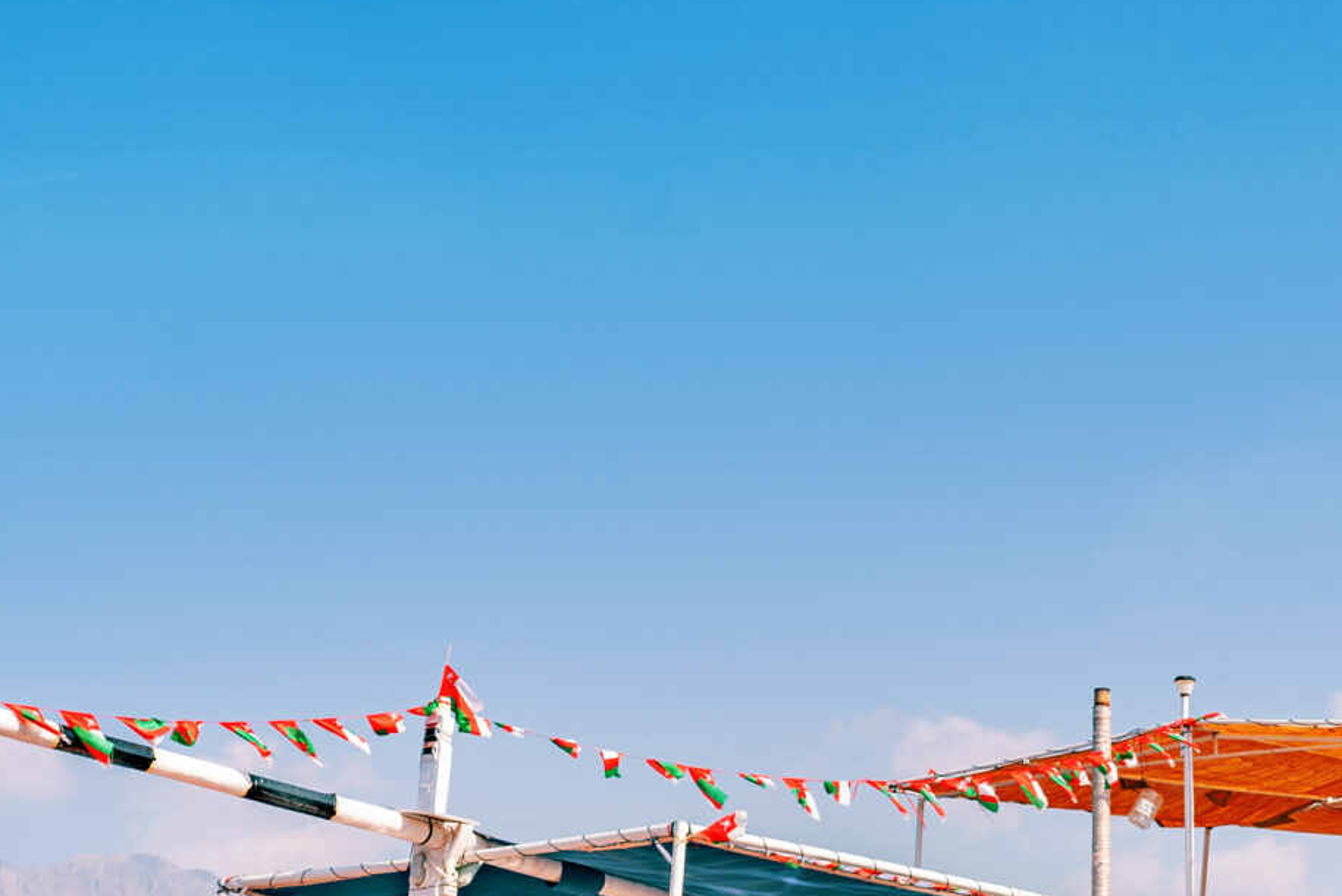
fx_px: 3654
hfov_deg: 20.7
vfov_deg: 13.7
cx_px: 888
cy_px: 1000
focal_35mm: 98
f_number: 5
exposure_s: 1/320
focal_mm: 35
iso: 100
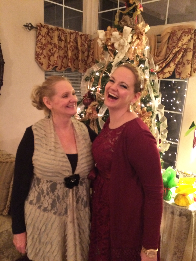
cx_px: 98
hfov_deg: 48.2
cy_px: 130
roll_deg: -1.4
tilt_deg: -15.4
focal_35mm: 29
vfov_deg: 61.7
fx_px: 219
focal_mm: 4.15
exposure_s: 1/15
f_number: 2.2
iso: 500
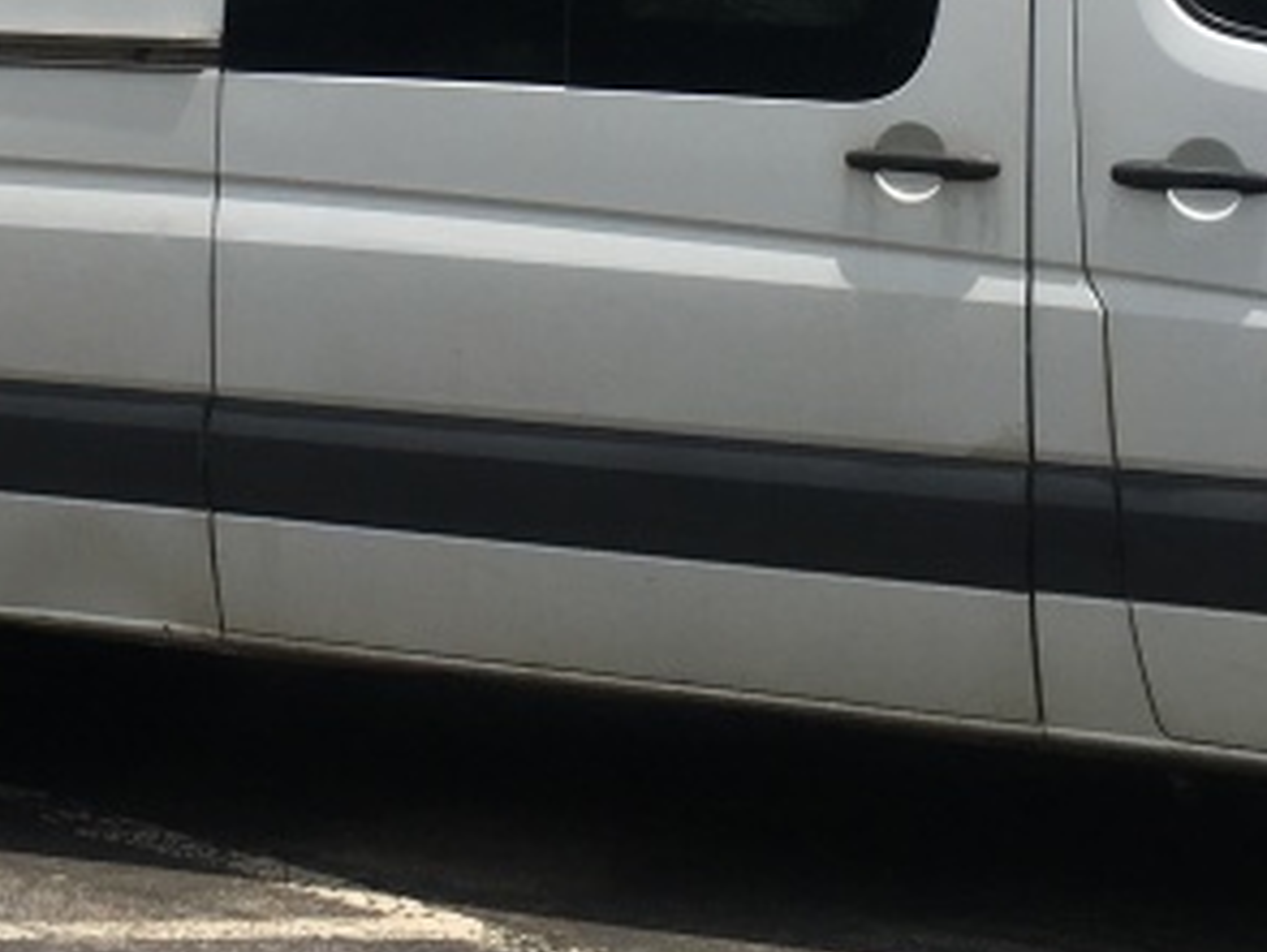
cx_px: 375
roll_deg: +3.7
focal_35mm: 101
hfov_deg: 19.3
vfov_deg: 13.9
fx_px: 3700
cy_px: -375
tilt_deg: +4.3
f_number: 2.2
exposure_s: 1/1923
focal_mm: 4.15
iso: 25
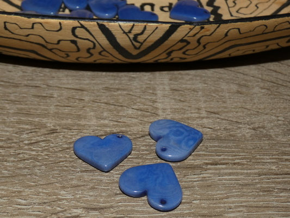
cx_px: 145
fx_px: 251
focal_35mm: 30
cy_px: 109
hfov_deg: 60.0
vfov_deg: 46.8
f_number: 3.3
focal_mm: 5.3
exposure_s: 1/60
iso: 80
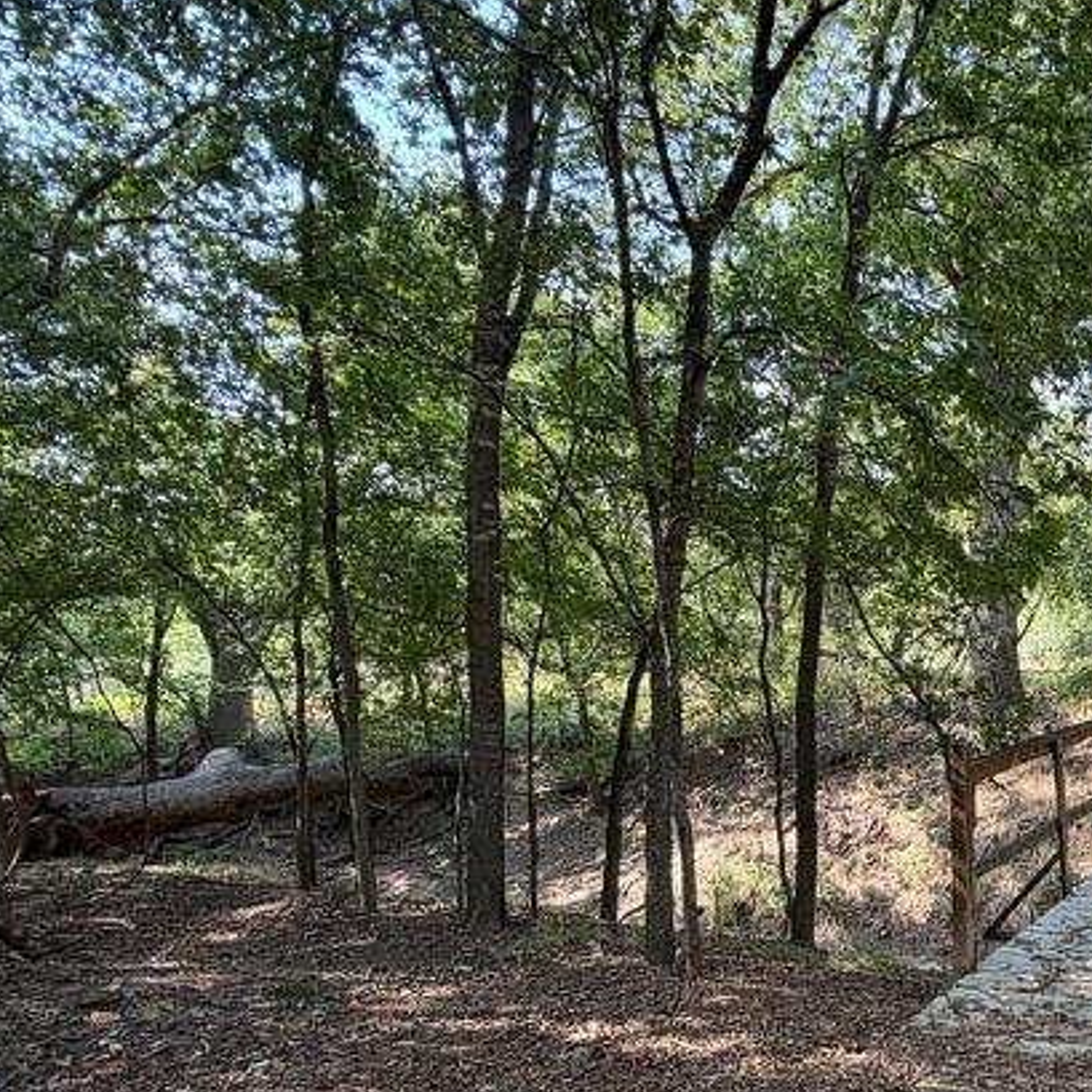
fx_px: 1106
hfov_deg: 46.8
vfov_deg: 51.5
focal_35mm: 31
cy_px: 729
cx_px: 1004
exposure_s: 1/121
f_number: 2.2
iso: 80
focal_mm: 2.22
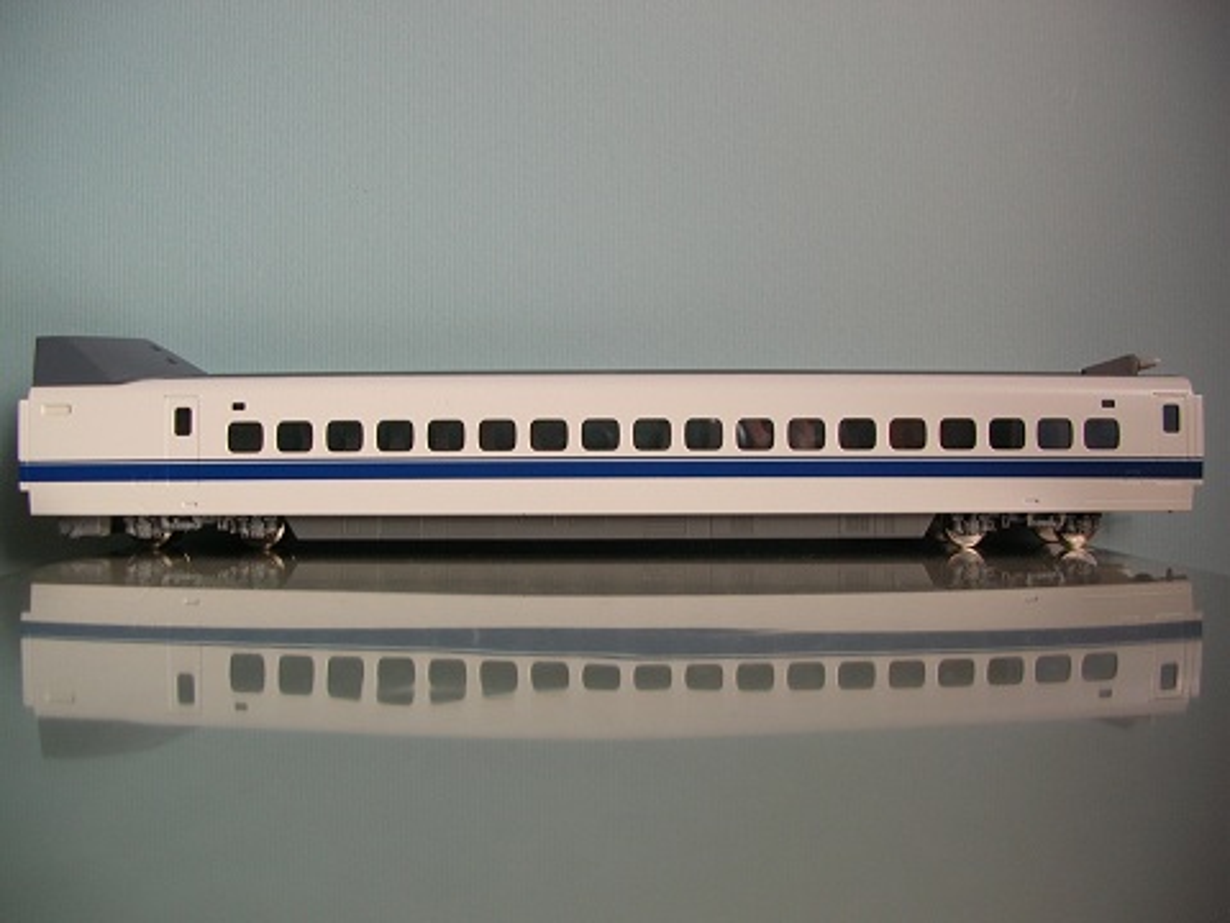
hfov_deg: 52.6
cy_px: 462
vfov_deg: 40.7
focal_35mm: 35
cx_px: 615
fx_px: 1244
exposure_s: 1/9.5
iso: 50
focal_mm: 5.8
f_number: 2.8
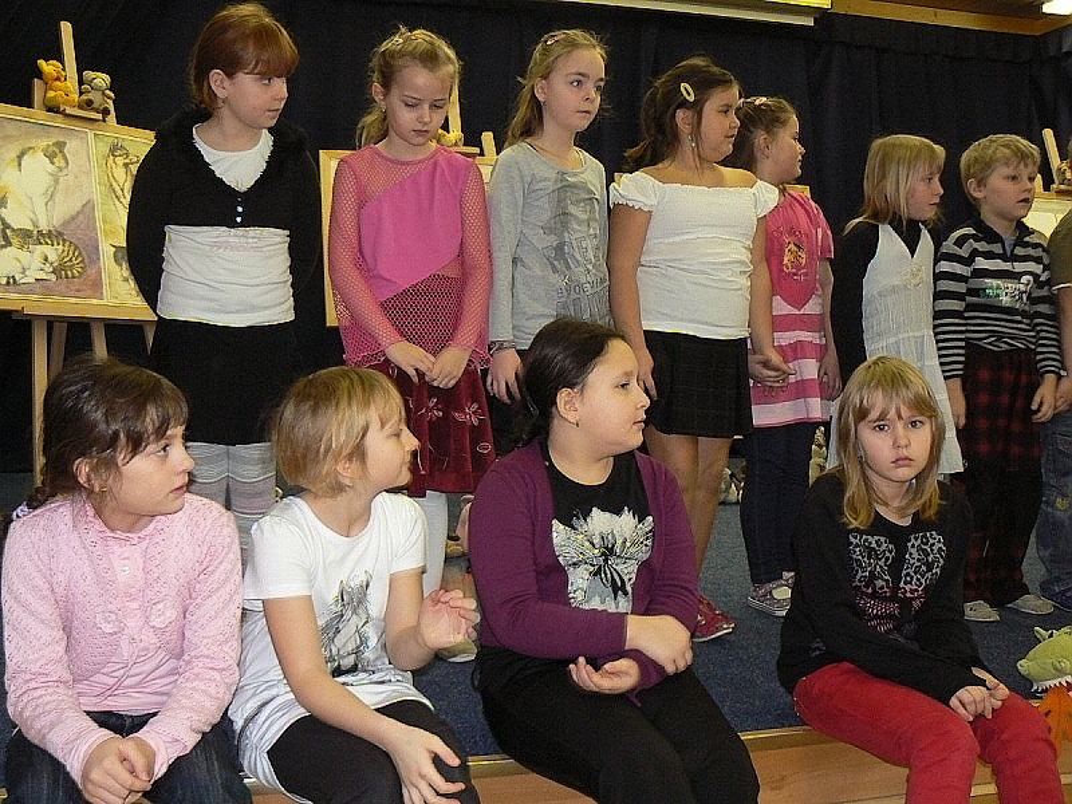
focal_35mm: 36
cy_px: 402
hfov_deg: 51.4
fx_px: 1115
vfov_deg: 39.7
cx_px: 536
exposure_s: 1/30
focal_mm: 6
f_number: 2.8
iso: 200
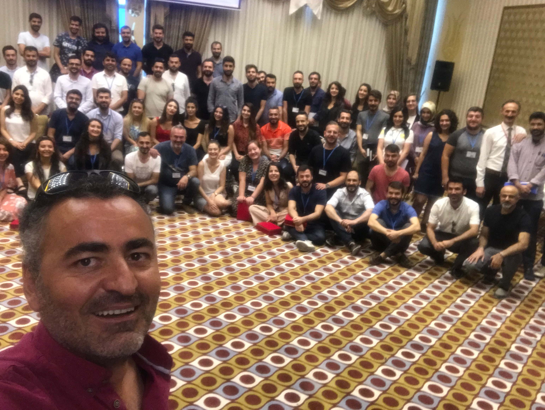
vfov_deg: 44.2
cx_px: 272
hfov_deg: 56.8
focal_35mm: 32
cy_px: 205
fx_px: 504
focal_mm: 2.87
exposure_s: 1/20
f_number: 2.2
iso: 200
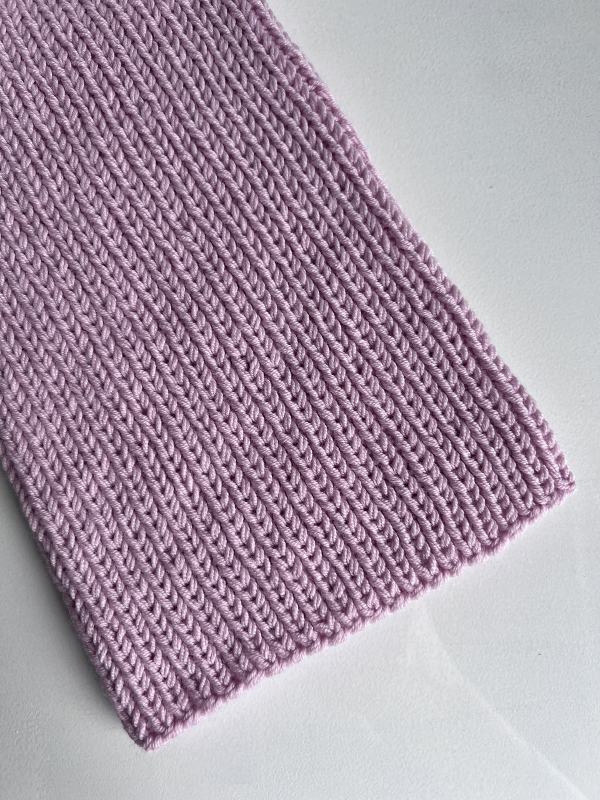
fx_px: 601
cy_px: 400
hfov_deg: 53.1
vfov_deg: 67.3
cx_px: 300
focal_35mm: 26
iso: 50
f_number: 1.5
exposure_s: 1/461
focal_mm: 5.7
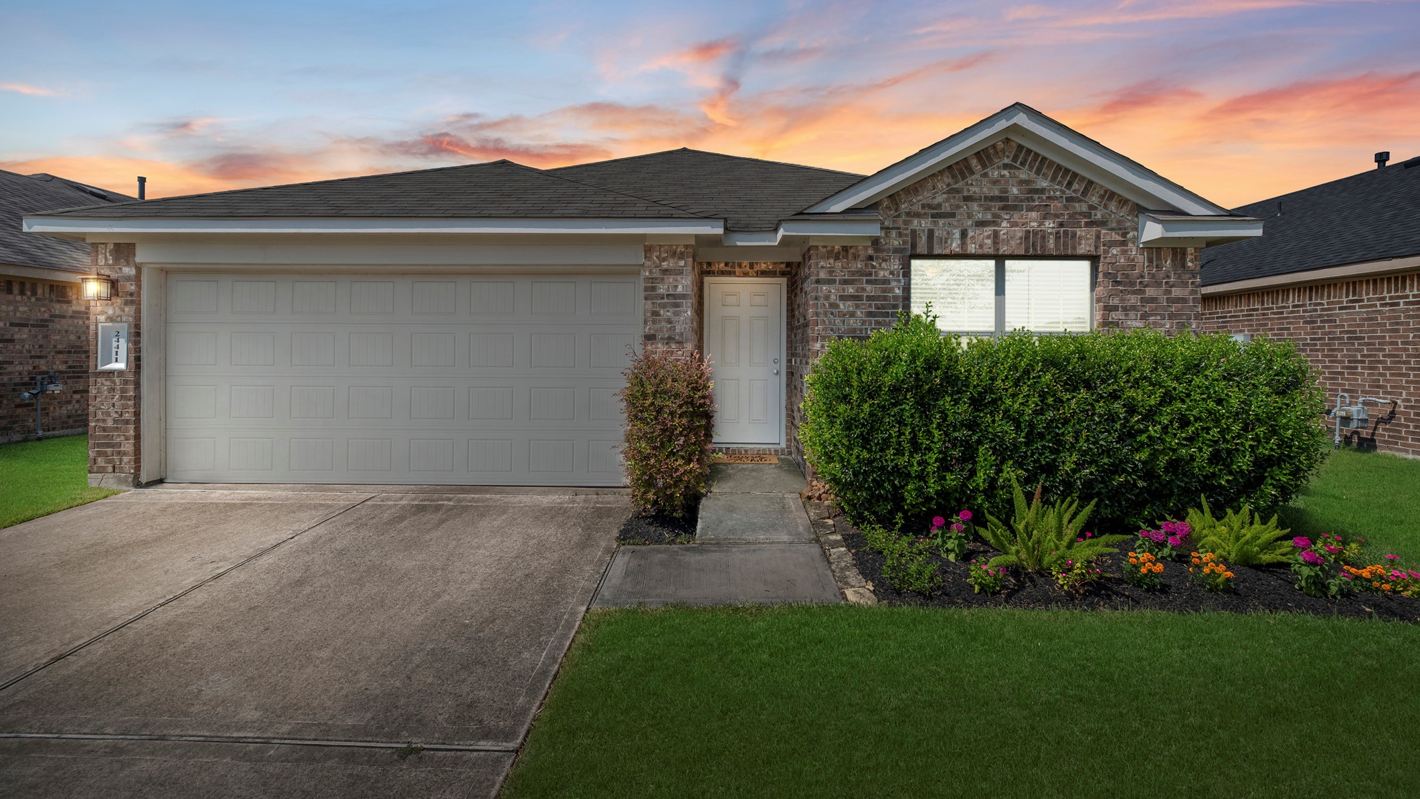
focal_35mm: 15
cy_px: 345
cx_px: 715
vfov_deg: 70.2
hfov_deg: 103.0
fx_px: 565
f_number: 8
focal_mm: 14
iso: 100
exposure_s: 1/250
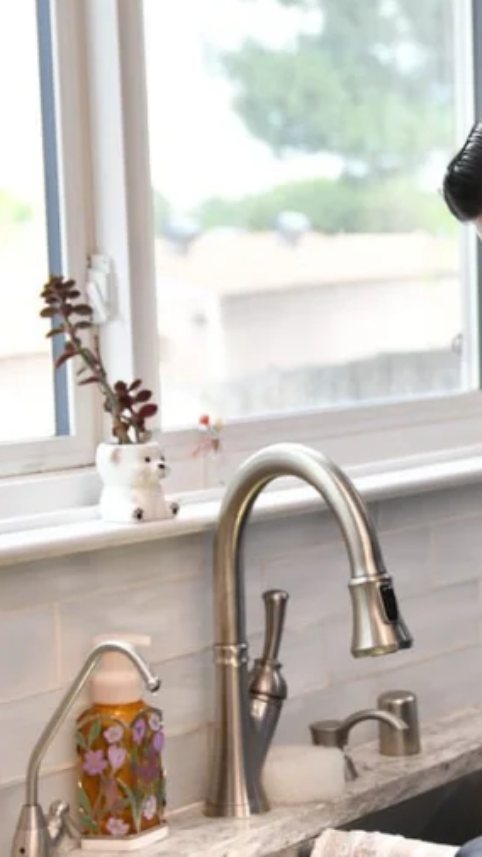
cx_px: 742
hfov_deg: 11.4
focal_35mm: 102
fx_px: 2318
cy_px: 507
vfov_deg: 20.9
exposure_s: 1/200
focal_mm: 32
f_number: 2.8
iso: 250
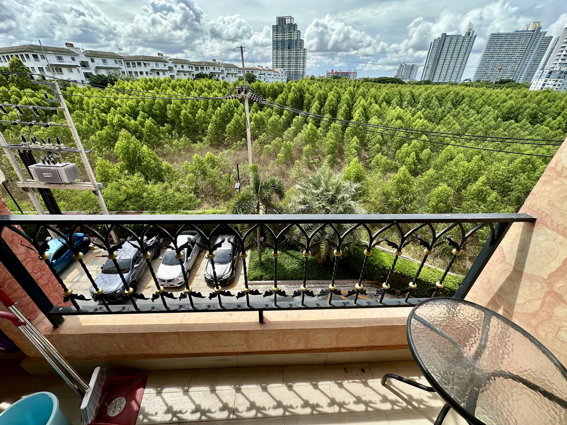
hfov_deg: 102.1
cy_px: 212
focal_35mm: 14
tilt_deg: -29.8
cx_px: 284
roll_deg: -0.8
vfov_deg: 85.7
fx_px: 229
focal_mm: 2.22
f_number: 2.2
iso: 40
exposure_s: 1/716
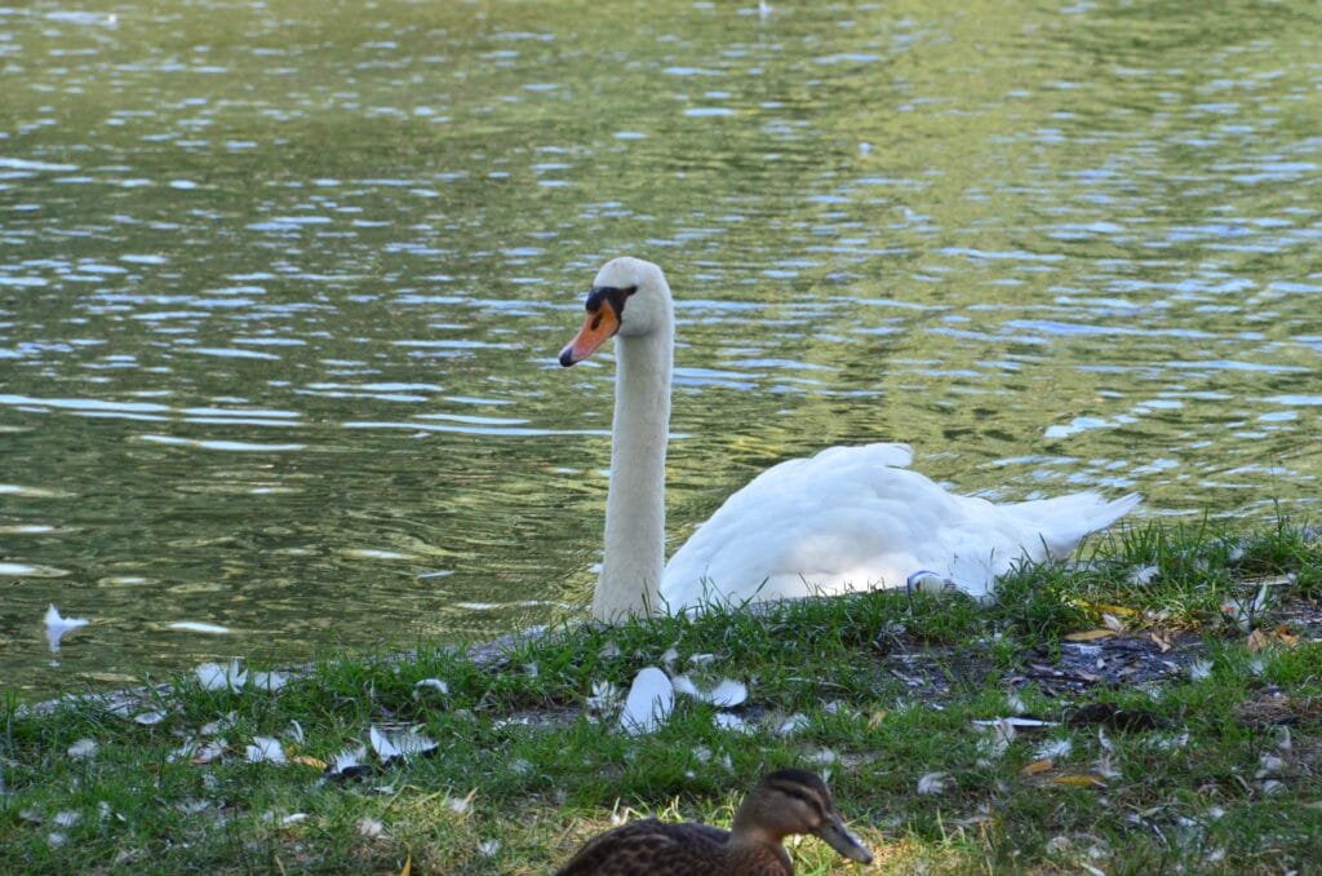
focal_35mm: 255
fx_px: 9344
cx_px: 661
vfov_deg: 5.4
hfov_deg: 8.1
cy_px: 438
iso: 3200
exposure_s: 1/500
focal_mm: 170
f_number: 11
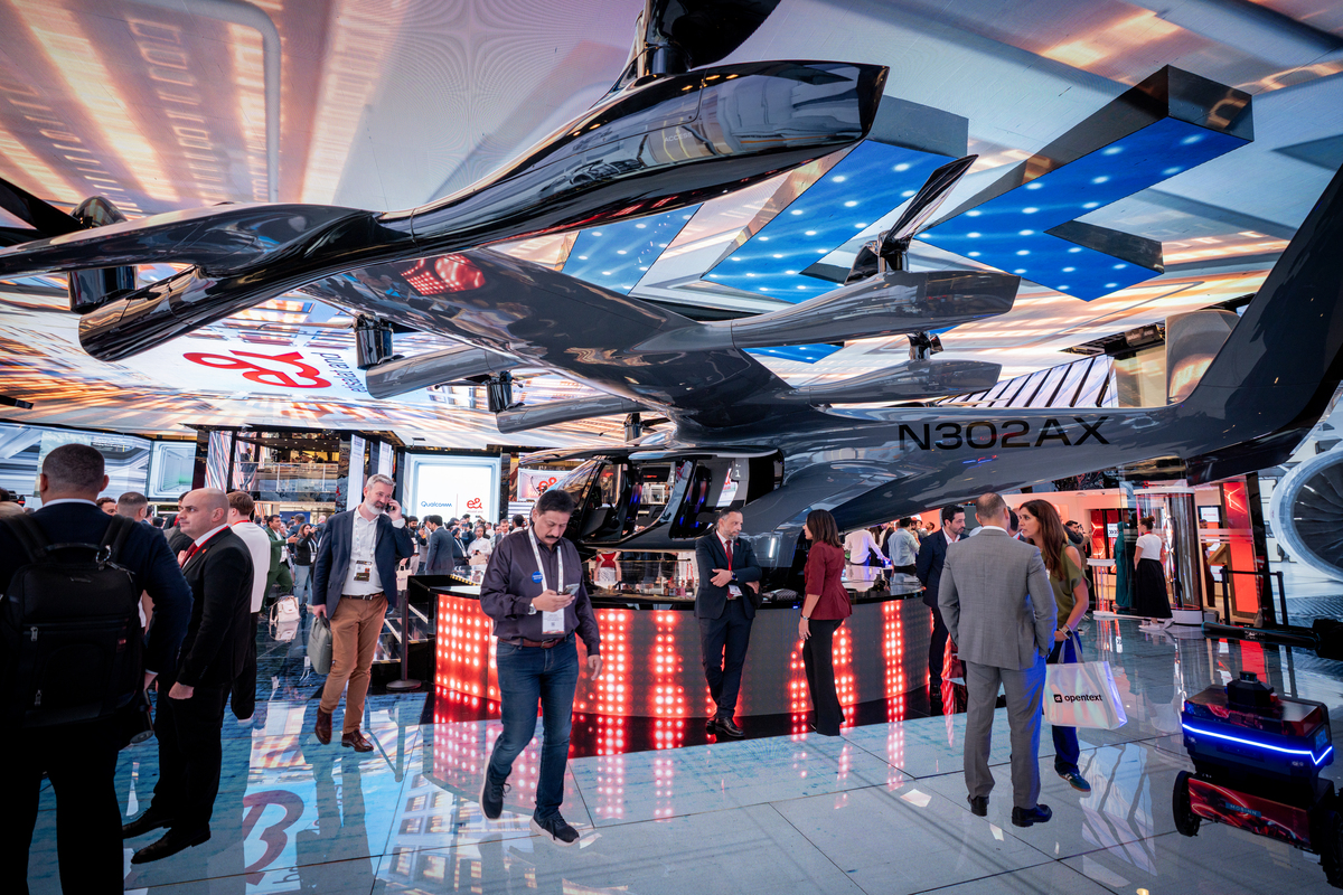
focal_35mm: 16
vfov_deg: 73.7
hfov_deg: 96.7
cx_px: 672
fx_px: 597
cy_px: 448
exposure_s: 1/100
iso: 200
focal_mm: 16
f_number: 2.8
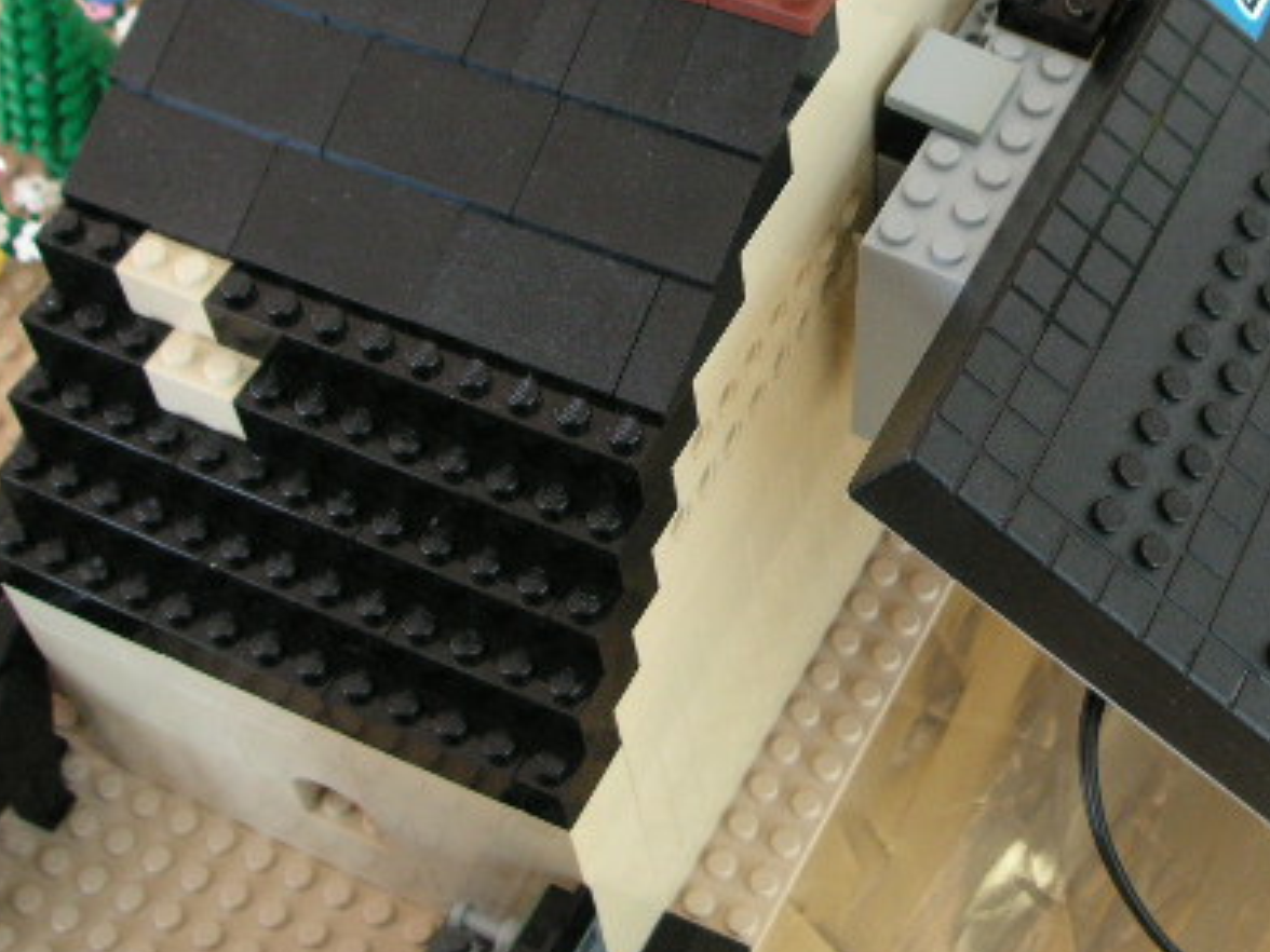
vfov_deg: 23.4
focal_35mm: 62
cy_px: 249
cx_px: 985
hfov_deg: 30.6
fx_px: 2275
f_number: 3.3
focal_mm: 6.3
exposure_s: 1/15
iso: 100
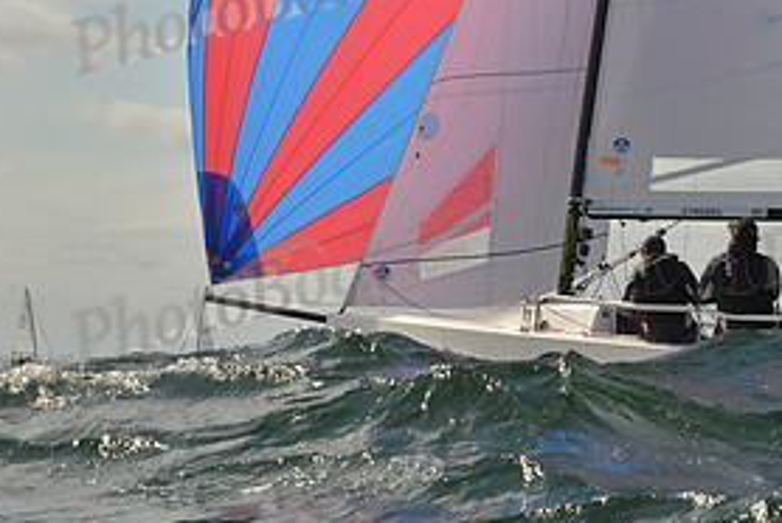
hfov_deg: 14.0
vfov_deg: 9.4
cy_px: 108
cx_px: 616
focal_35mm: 146
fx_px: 3175
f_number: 14
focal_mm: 70
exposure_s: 1/1000
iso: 400
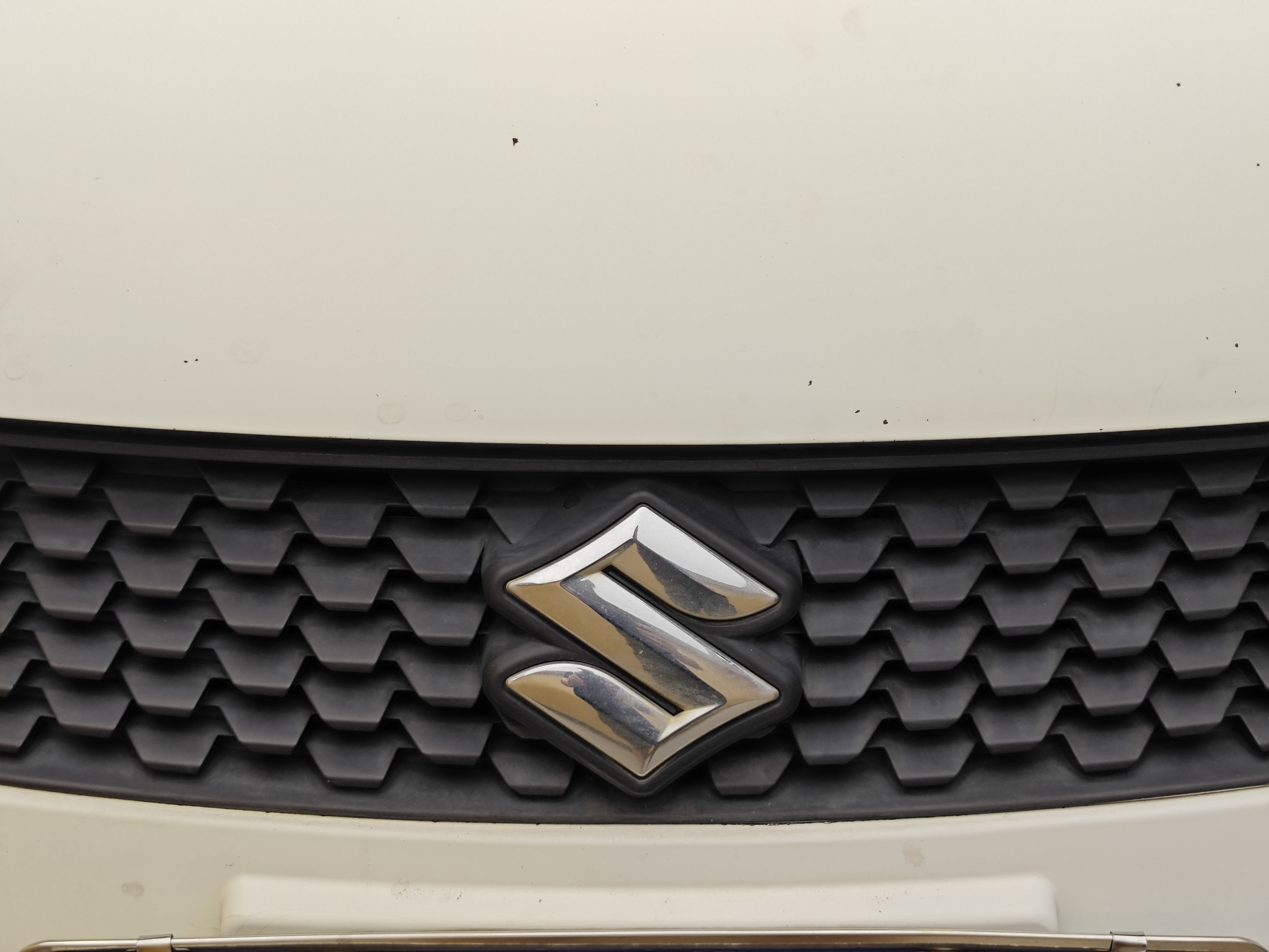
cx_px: 634
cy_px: 476
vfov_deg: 31.5
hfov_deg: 41.2
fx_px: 1686
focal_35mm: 46
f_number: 1.9
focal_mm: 8.7
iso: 125
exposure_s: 1/100
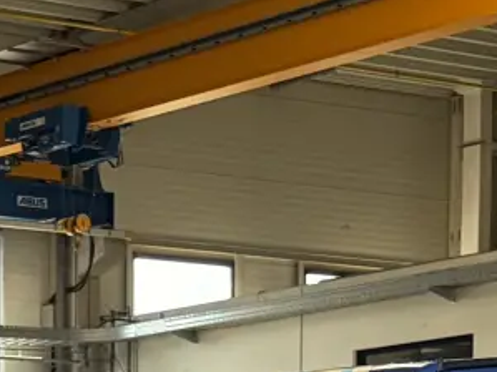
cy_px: 809
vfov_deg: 8.3
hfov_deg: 10.3
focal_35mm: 167
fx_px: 2397
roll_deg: +1.0
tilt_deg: -0.7
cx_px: -693
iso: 32
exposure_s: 1/132
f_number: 1.6
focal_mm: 5.96
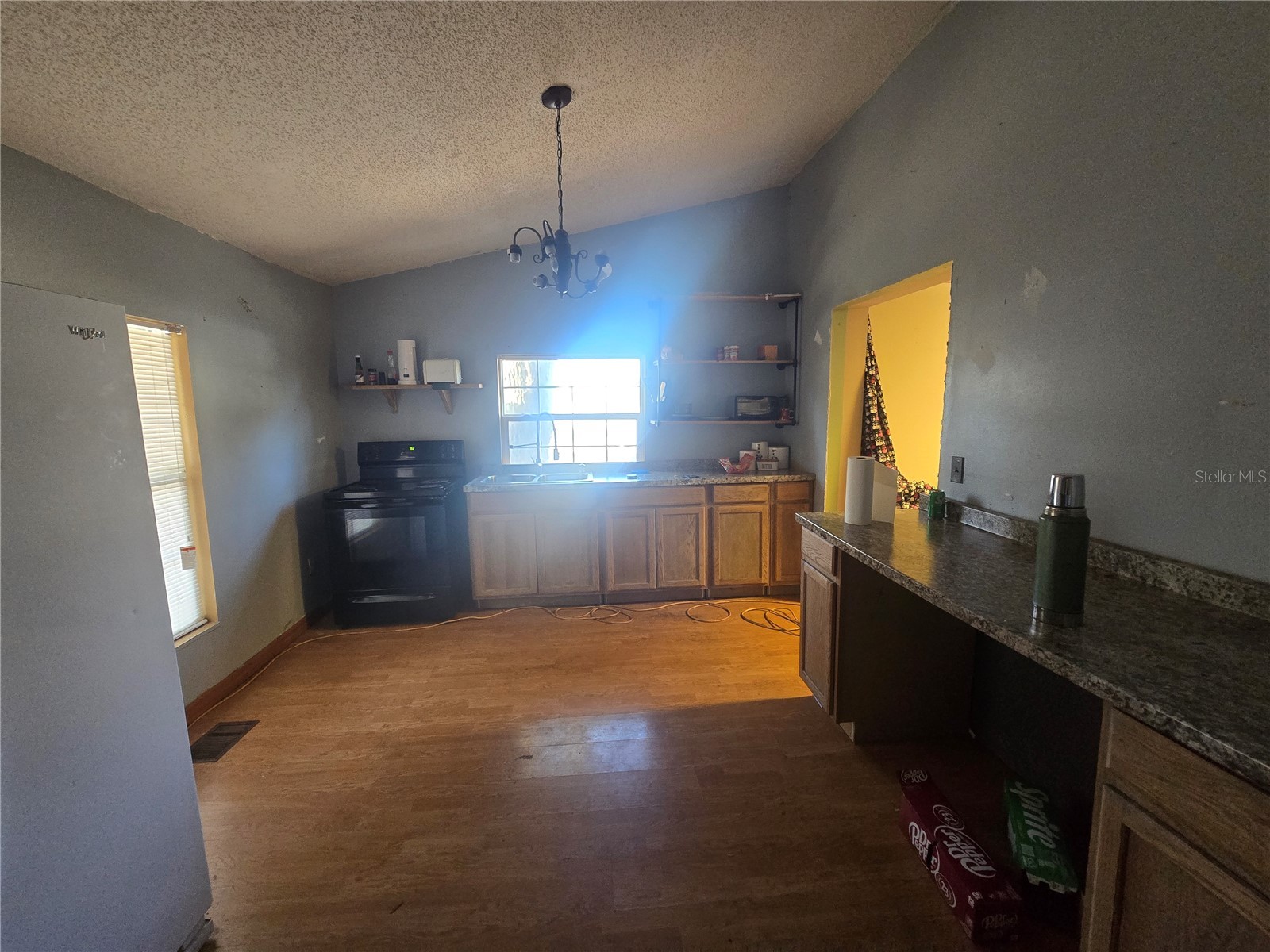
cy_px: 476
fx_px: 477
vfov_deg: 89.9
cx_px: 635
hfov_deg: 106.2
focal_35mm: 13
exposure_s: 1/60
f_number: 2.2
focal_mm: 2.2
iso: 640
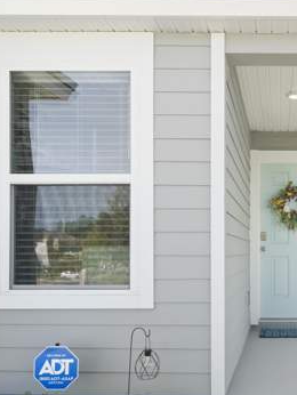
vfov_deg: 45.2
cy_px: 271
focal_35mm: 41
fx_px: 465
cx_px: 298
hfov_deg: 32.5
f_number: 5.6
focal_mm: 18.3
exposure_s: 1/320
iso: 200
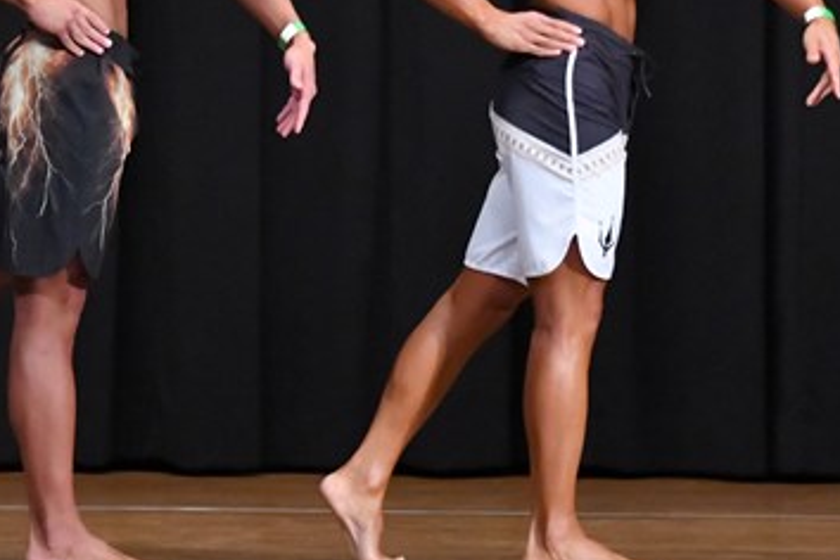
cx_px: 75
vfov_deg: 3.1
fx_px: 10313
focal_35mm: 442
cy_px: 109
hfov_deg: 4.7
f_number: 5.6
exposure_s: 1/400
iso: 8000
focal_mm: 135
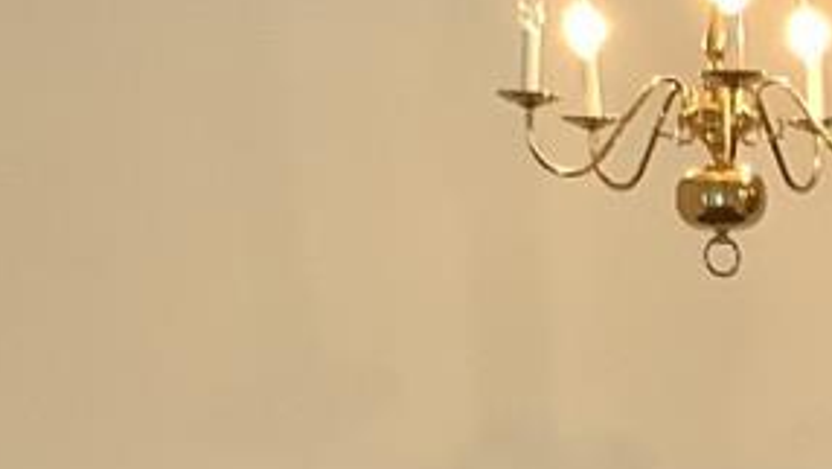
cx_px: 972
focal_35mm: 177
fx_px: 3906
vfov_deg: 6.6
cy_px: 1056
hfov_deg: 11.9
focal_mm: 3.3
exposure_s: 1/50
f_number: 2.4
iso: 160
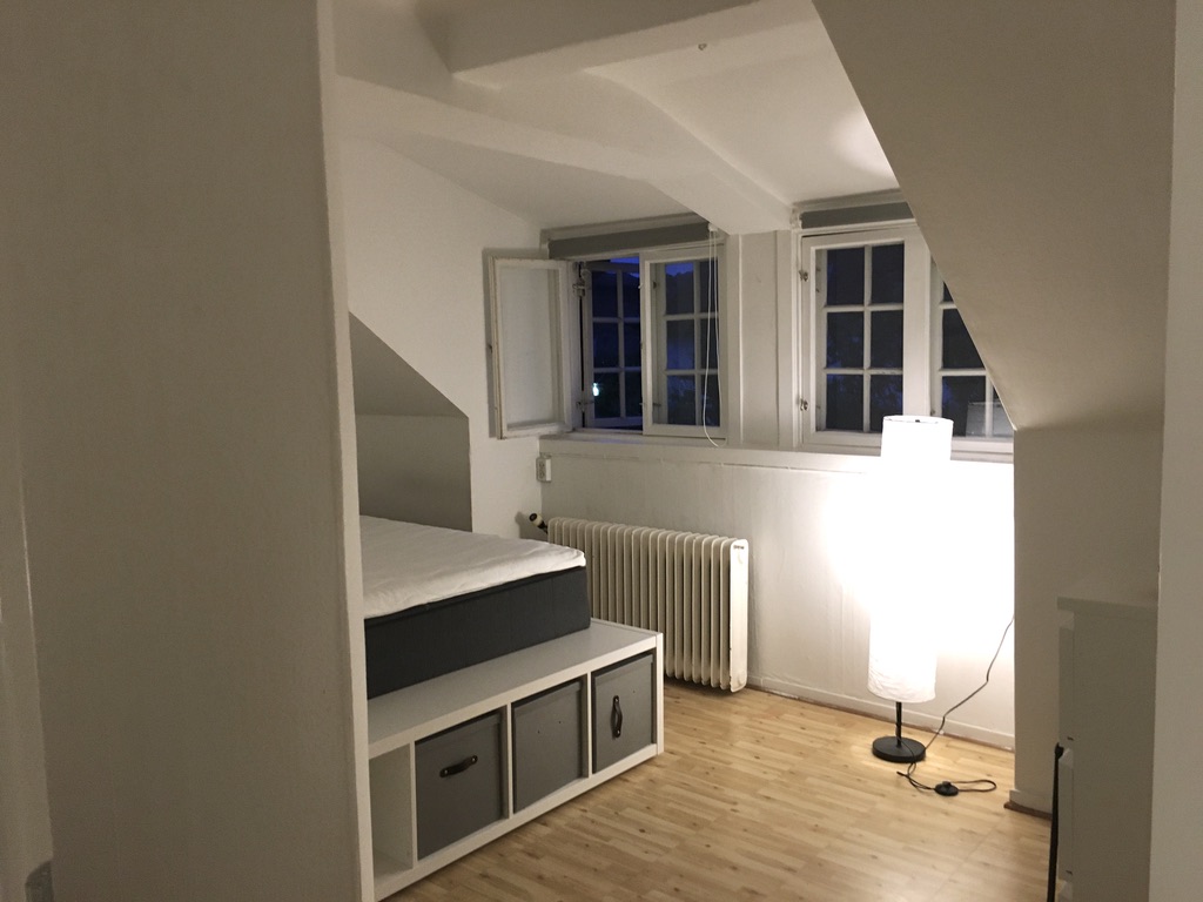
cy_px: 451
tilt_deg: -5.9
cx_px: 602
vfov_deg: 48.2
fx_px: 1008
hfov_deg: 61.7
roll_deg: +0.9
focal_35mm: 29
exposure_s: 1/33
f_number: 2.2
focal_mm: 4.15
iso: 160
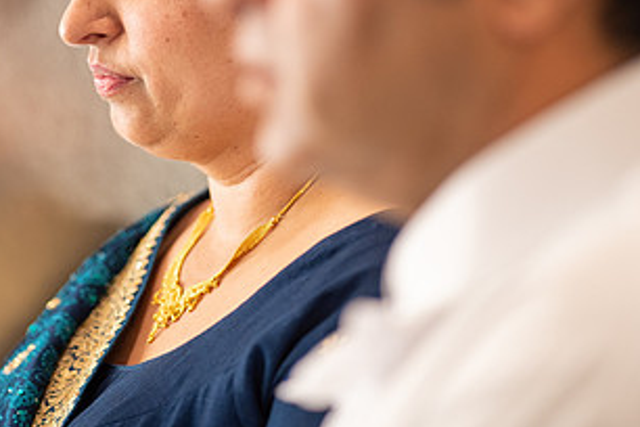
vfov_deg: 8.5
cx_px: 211
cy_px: 32
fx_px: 2862
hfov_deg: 12.7
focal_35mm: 161
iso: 1000
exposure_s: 1/160
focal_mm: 85
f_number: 1.8
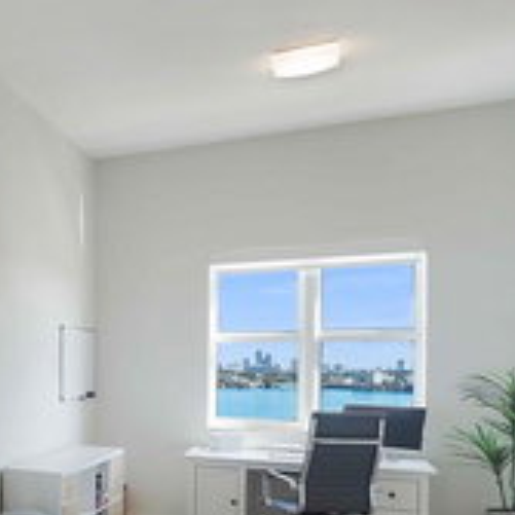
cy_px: 367
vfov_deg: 41.9
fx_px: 656
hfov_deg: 33.1
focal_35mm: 39
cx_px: -136
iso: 320
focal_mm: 16
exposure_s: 1/125
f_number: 4.5
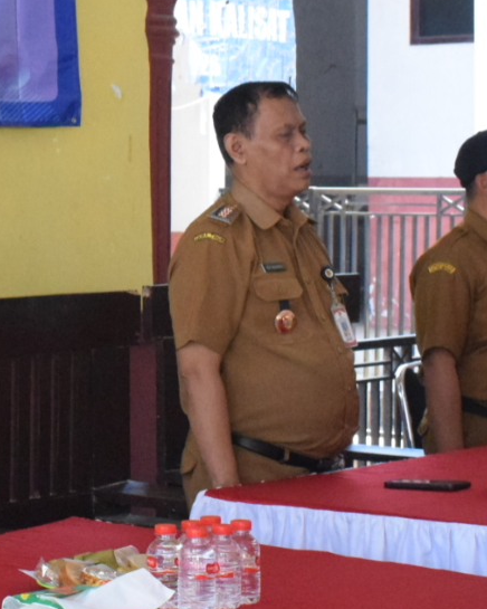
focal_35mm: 121
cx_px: -73
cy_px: 242
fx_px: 2187
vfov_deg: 15.8
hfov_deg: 12.5
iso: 6400
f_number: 8
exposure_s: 1/640
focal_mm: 29
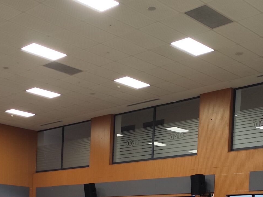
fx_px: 464
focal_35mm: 61
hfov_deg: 31.2
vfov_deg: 21.6
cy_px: 261
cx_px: 68
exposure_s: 1/50
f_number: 1.65
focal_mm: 6.19
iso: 320
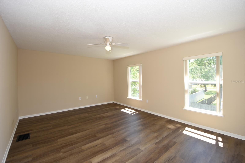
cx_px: 122
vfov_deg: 77.3
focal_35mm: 15
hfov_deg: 100.4
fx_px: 102
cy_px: 82
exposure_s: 1/60
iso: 100
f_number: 4
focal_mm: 10
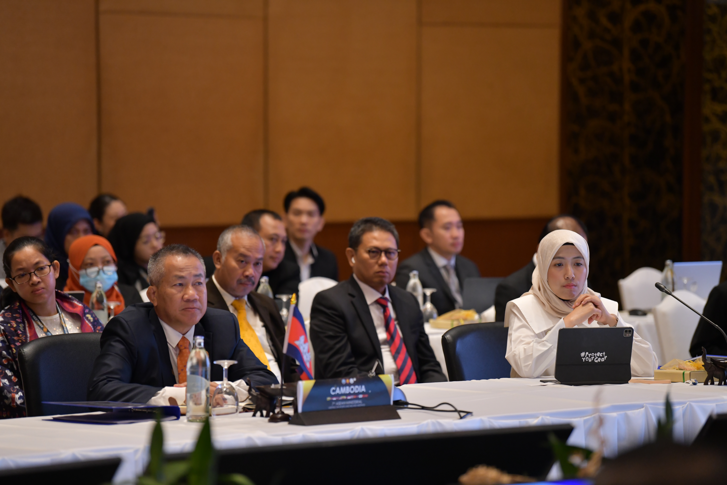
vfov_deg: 8.1
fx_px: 3433
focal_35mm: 170
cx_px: 364
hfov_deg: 12.1
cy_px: 242
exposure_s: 1/160
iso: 1600
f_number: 2.8
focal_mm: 170
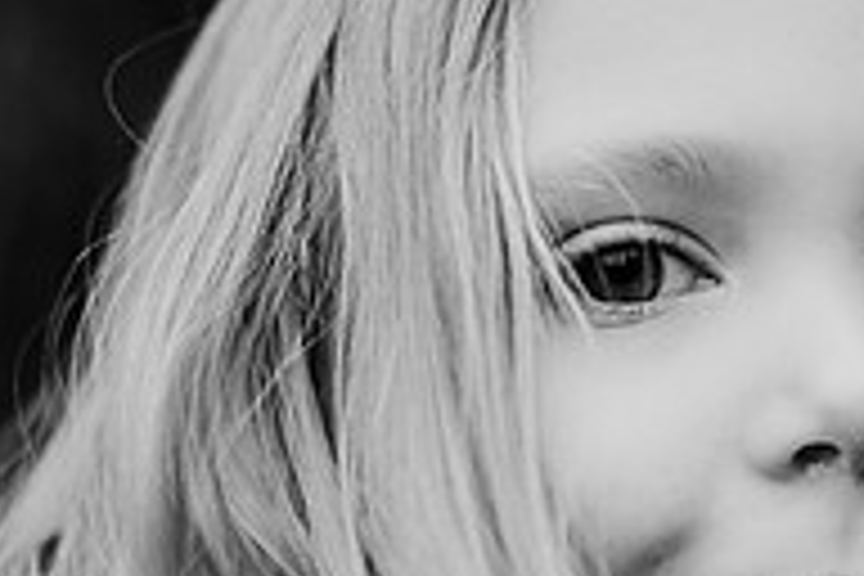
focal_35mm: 151
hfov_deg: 13.5
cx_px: 724
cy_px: 290
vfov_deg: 9.1
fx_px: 3624
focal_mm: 50
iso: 320
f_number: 2.2
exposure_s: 1/800
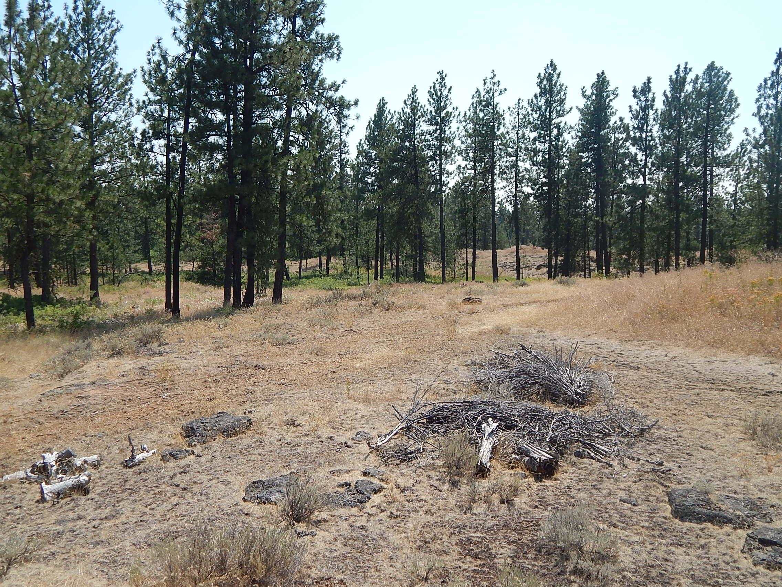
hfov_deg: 58.4
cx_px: 391
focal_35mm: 31
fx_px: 700
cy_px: 294
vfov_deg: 45.4
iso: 125
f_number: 6.5
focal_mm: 5.6
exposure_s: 1/400
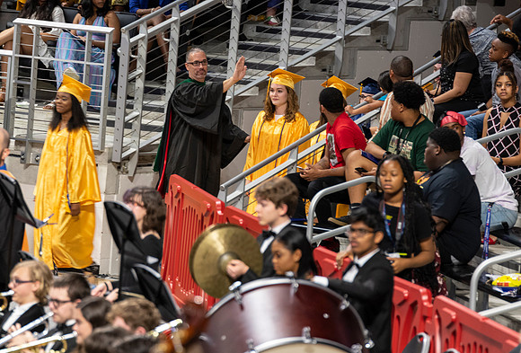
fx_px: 4268
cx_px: 250
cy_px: 111
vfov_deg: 4.7
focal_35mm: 293
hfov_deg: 7.0
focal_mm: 200
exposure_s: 1/100
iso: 1000
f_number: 3.5
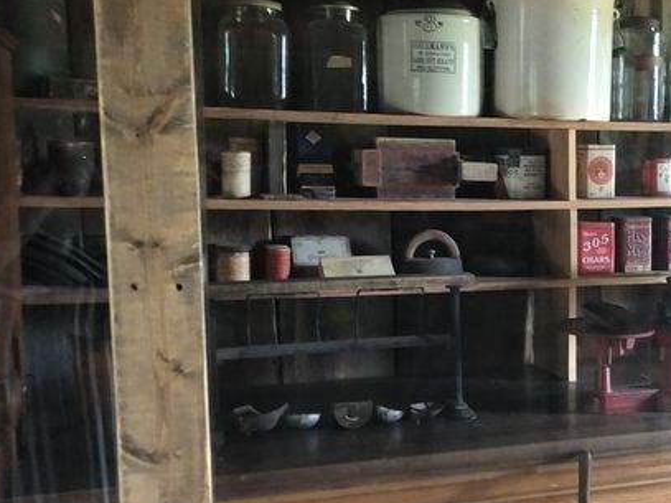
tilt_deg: -8.0
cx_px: 561
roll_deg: -0.2
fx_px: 1066
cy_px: 277
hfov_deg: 33.7
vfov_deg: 26.5
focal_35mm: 55
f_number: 1.8
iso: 100
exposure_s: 1/7
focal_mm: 4
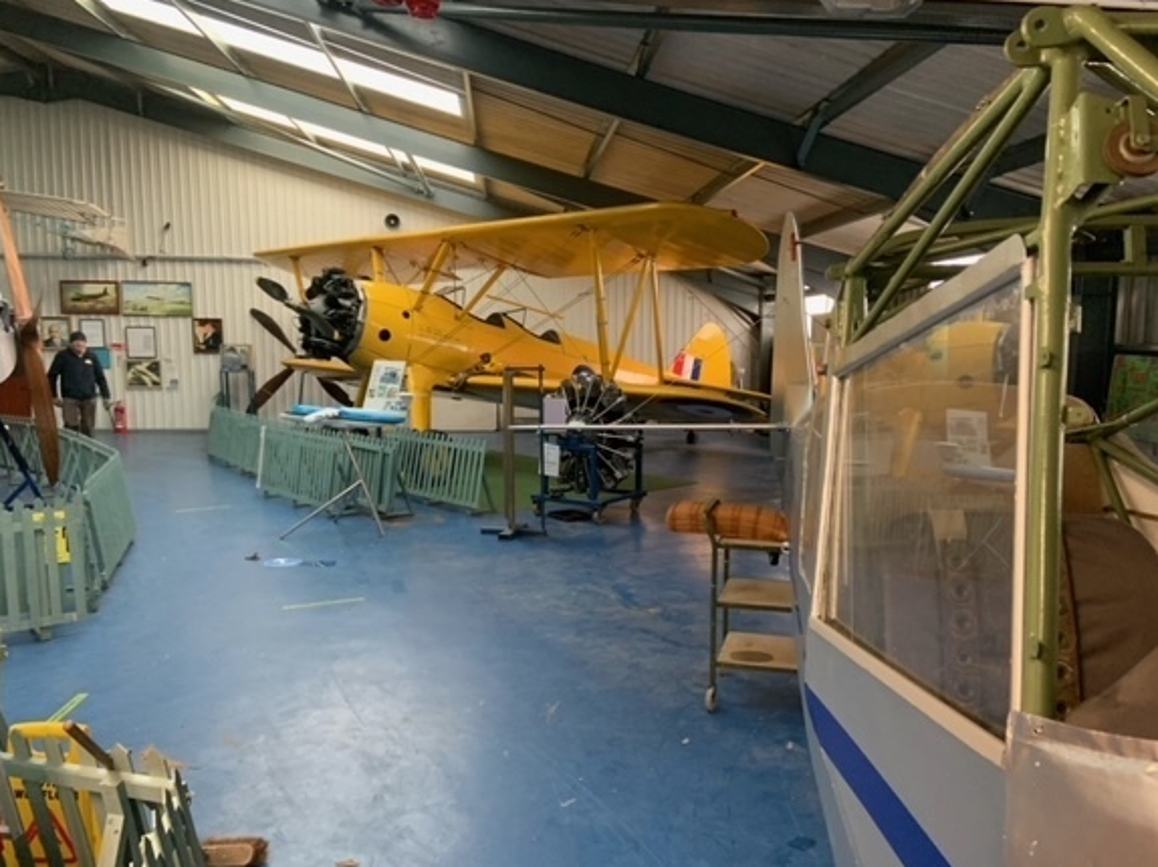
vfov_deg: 48.1
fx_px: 970
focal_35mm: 29
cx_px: 611
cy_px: 470
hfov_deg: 61.6
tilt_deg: -6.8
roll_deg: +0.0
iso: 320
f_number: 1.8
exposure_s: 1/50
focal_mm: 4.25
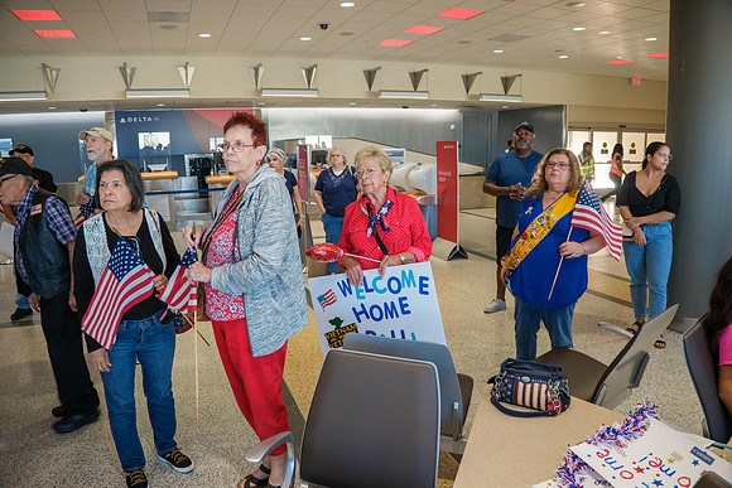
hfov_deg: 73.7
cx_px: 366
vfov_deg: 53.2
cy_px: 244
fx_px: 488
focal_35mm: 24
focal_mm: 16
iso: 640
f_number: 4
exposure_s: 1/40
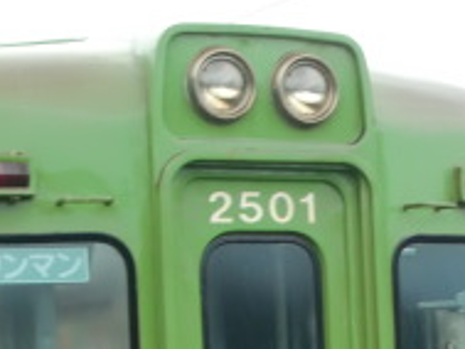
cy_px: 482
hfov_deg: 12.4
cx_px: 541
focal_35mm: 156
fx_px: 2097
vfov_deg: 9.3
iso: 100
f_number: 3.3
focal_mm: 8.2
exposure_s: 1/60
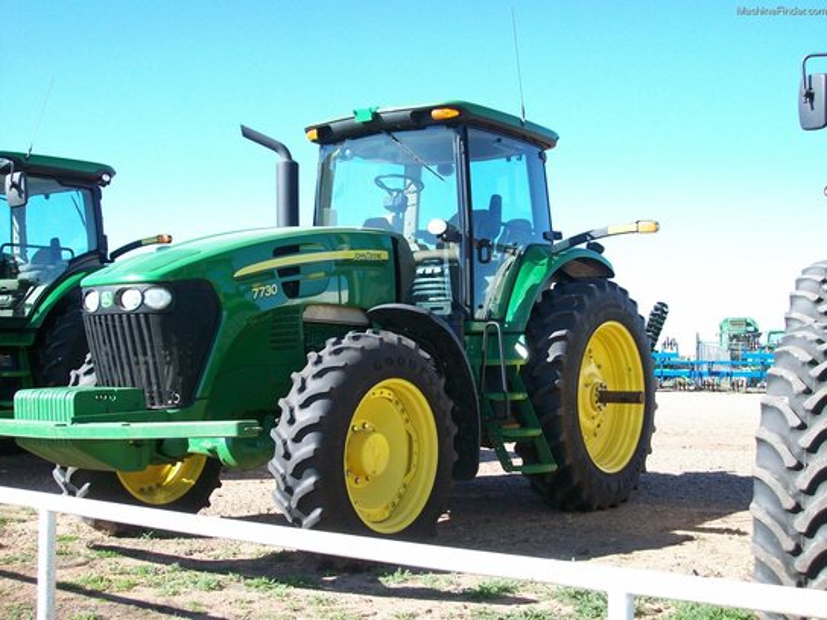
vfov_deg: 32.2
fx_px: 1075
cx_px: 414
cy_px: 310
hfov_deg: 42.1
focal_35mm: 45
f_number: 3
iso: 80
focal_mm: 7.6
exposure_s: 1/385
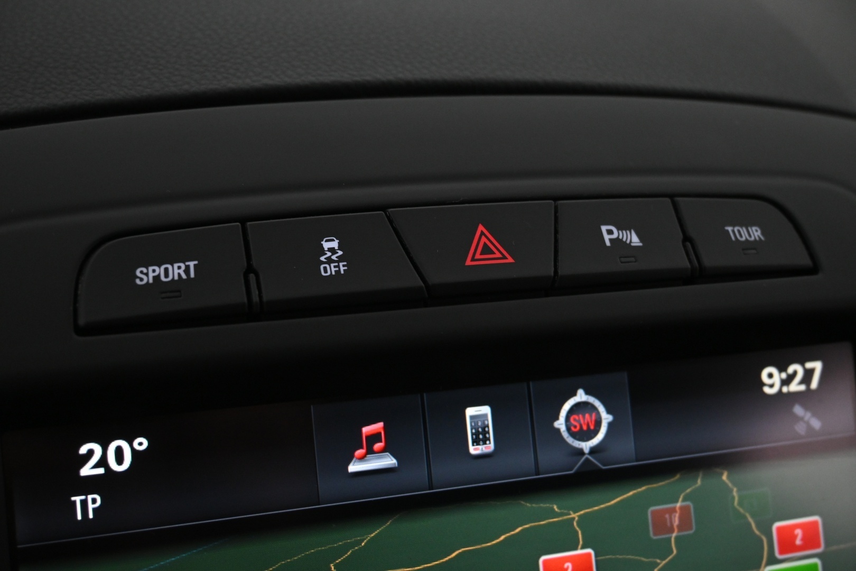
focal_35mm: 44
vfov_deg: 30.8
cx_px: 428
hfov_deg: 45.0
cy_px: 286
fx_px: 1034
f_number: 4.8
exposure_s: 1/50
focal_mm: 29
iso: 1800
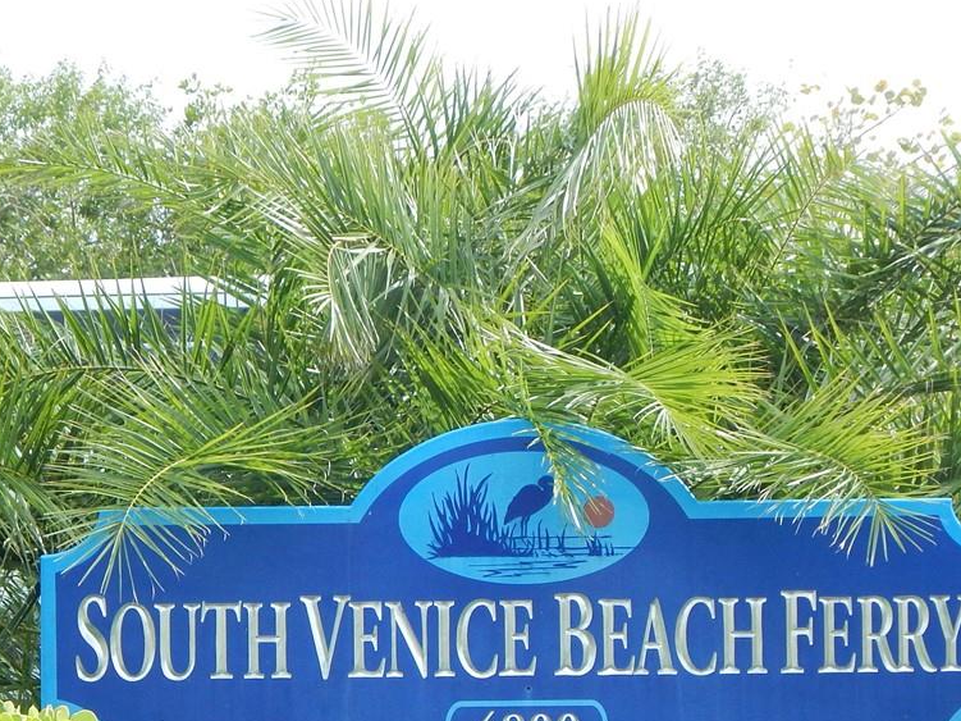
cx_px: 409
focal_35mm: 147
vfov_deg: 10.1
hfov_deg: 13.4
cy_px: 494
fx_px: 4080
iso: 200
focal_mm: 12.3
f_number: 4.1
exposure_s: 1/640
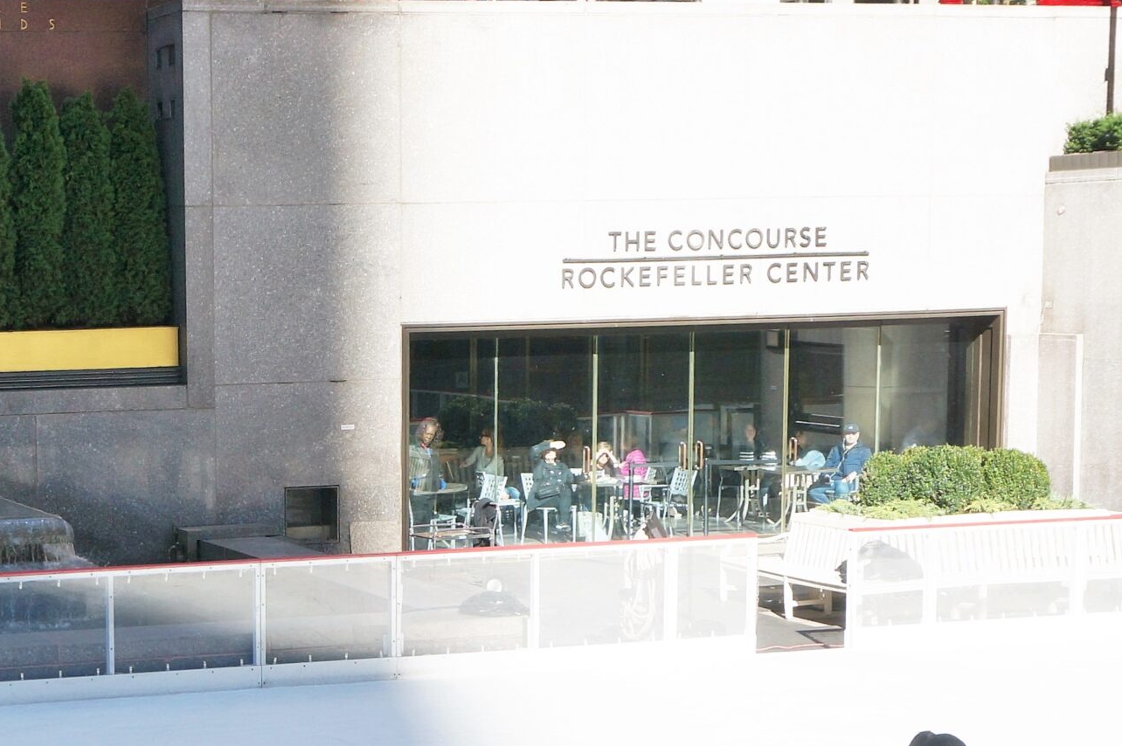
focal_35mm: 74
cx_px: 32
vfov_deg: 18.1
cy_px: 650
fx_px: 2304
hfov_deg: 26.1
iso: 100
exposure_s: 1/250
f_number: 7.1
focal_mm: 22
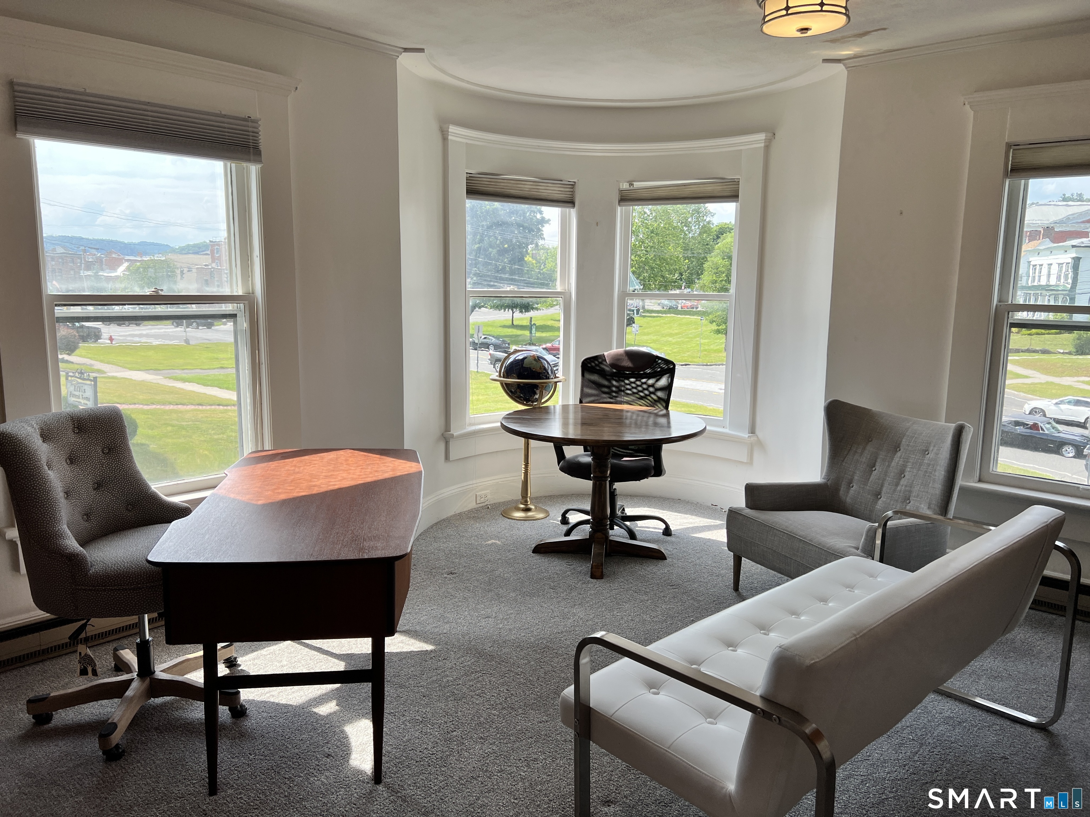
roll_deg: -0.8
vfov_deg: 53.1
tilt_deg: -9.3
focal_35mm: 26
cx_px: 545
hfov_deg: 67.3
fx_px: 819
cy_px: 408
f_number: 1.5
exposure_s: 1/797
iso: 50
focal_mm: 5.7
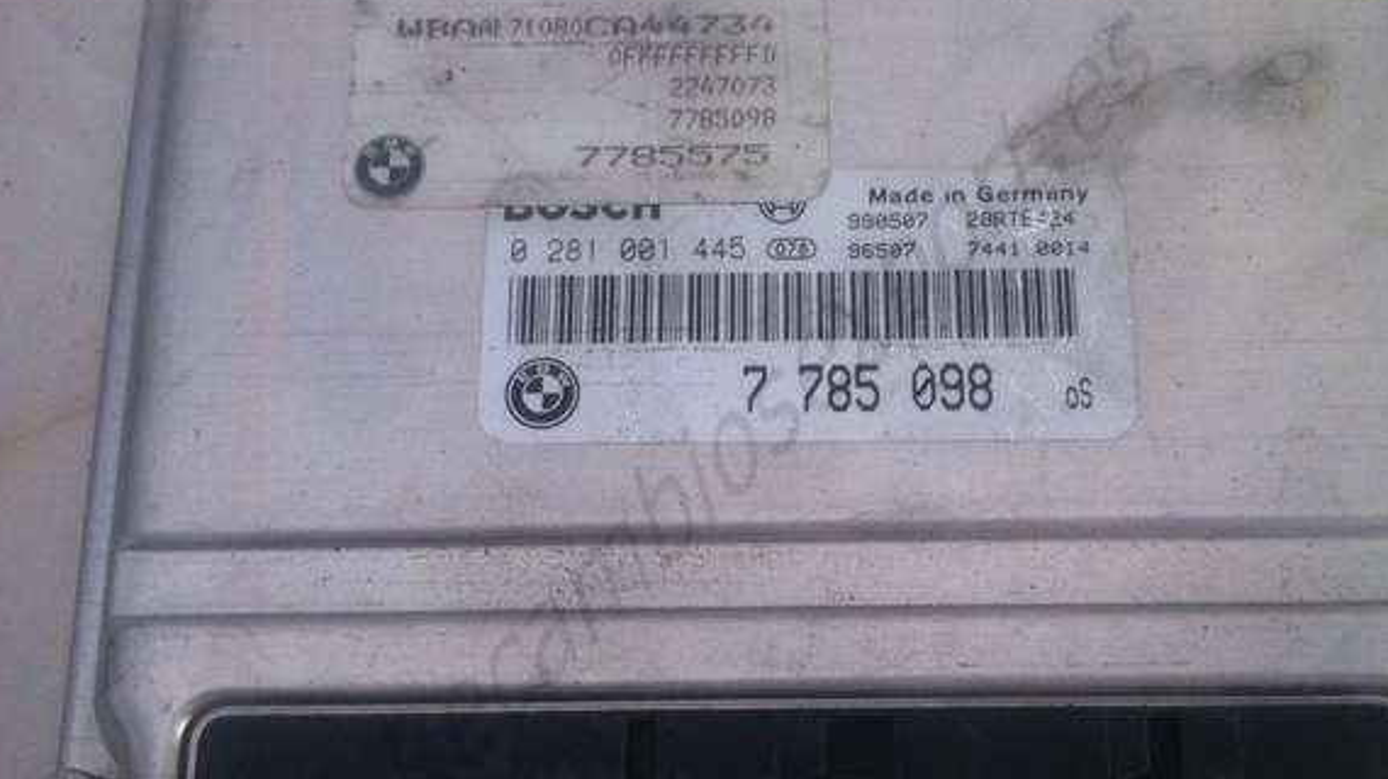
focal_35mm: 52
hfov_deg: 39.8
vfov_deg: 23.0
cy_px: 398
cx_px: 789
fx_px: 1913
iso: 125
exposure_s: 1/100
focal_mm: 3.85
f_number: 2.8
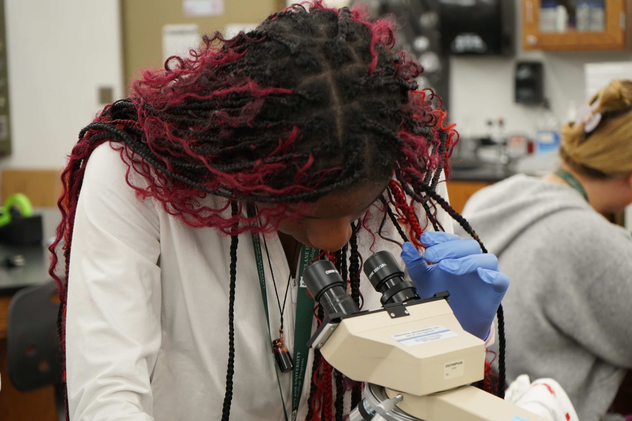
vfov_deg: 19.5
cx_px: 316
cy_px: 210
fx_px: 1229
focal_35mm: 70
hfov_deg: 28.8
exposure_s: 1/160
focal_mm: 70
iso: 3200
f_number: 5.6
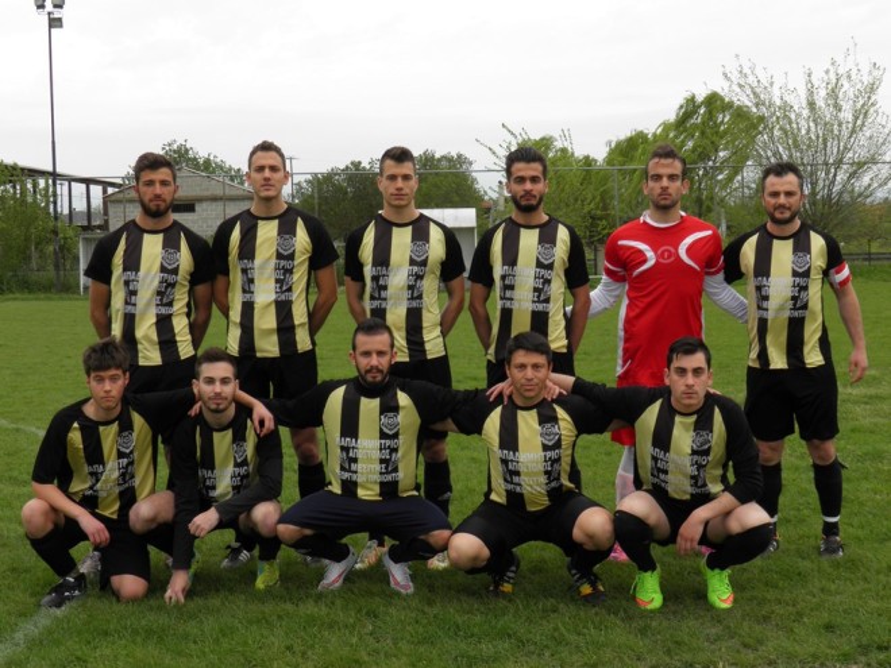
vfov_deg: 26.6
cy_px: 334
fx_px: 1416
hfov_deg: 34.9
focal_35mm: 55
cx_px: 446
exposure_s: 1/80
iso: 50
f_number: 5.8
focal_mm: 10
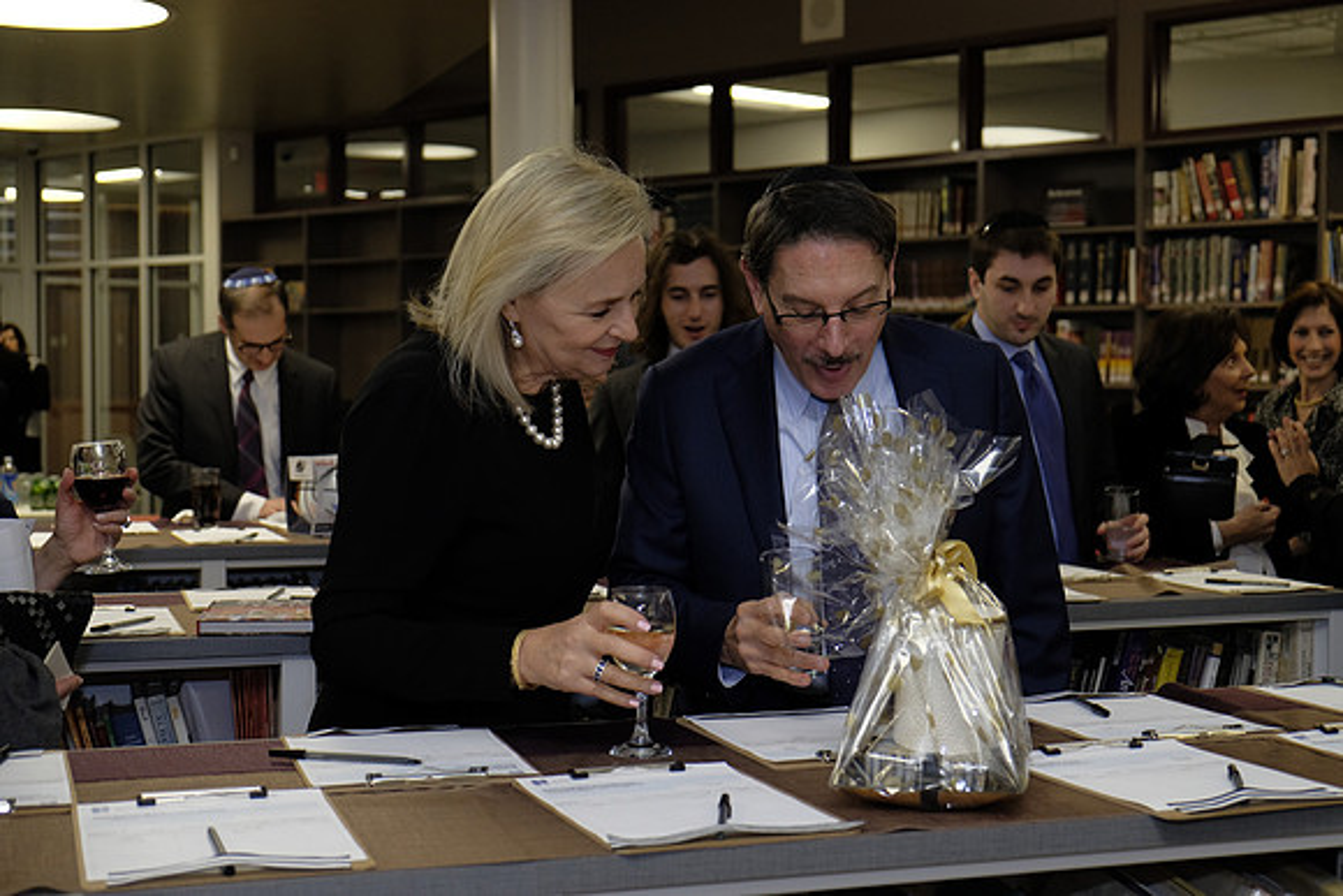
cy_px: 448
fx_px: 2015
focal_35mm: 54
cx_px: 672
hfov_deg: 36.9
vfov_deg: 25.1
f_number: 3.6
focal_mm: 35.8
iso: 800
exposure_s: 1/180
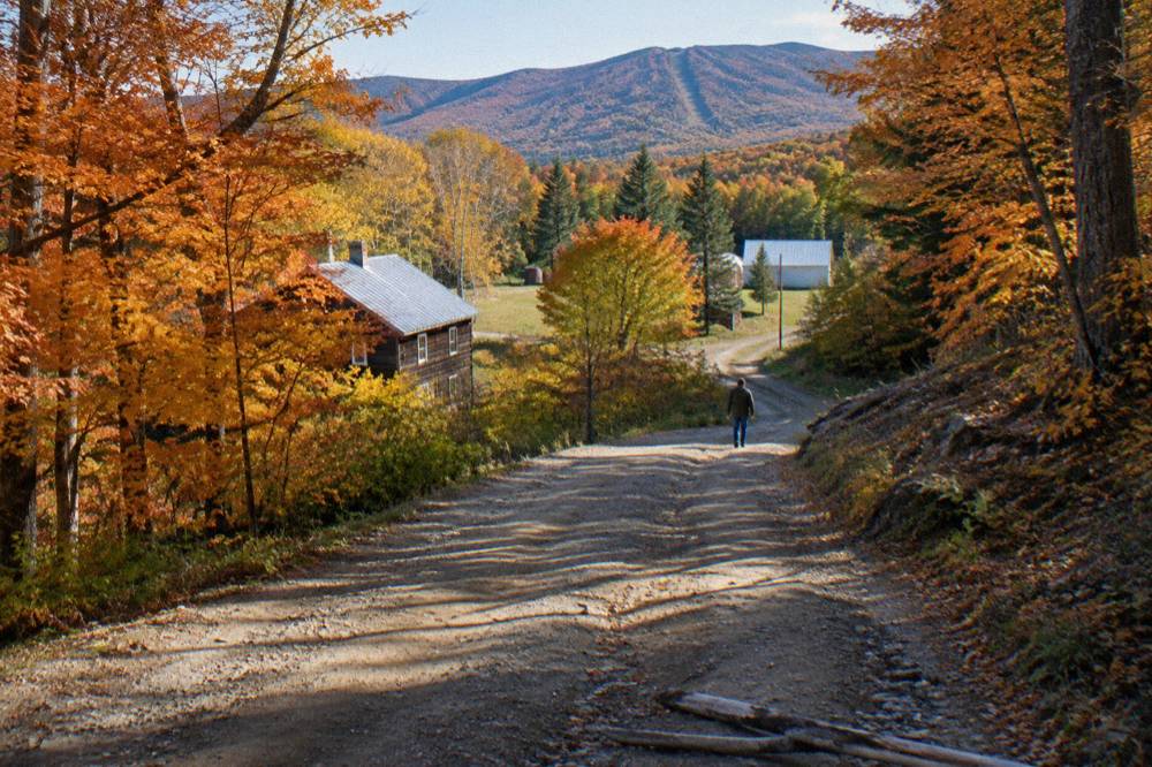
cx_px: 576
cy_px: 384
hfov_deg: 48.5
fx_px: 1280
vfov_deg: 33.4
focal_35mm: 40
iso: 320
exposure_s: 1/500
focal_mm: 40
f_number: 4.5
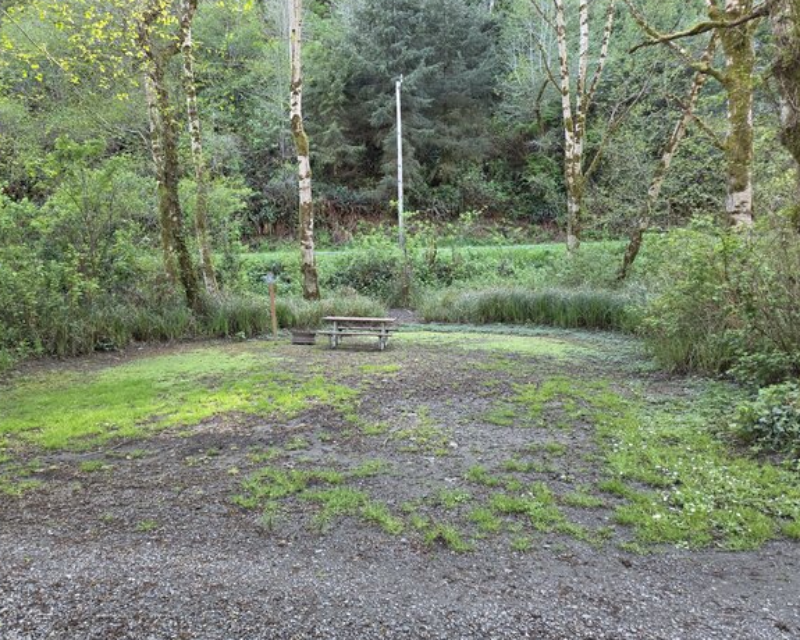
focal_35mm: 25
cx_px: 358
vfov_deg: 56.8
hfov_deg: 67.9
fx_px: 592
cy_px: 316
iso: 160
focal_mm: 5.4
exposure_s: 1/180
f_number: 1.8
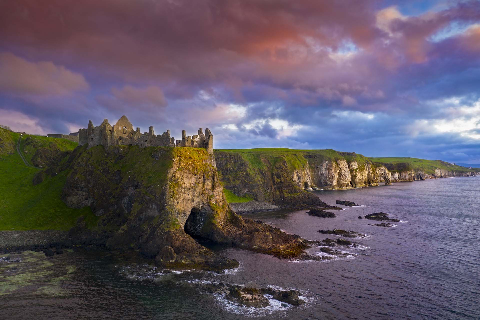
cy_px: 160
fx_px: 373
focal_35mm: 28
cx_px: 240
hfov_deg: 65.5
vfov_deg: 46.4
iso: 100
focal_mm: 10.26
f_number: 3.5
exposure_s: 1/30
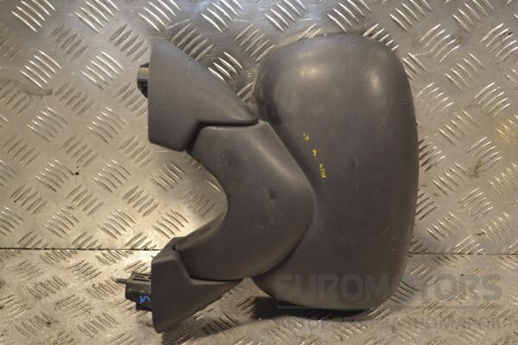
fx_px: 950
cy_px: 172
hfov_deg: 30.5
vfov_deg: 20.6
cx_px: 259
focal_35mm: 66
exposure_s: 1/60
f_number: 5.3
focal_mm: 44
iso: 500
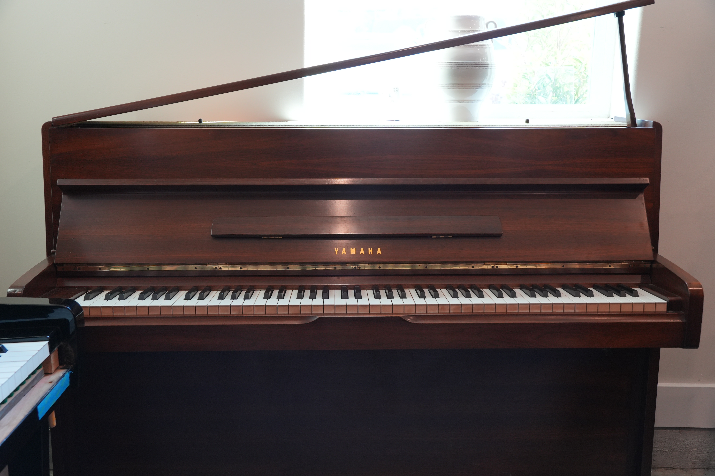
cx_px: 358
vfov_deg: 35.5
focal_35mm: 38
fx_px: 745
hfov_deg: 51.3
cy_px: 238
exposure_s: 1/60
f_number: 4
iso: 500
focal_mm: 25
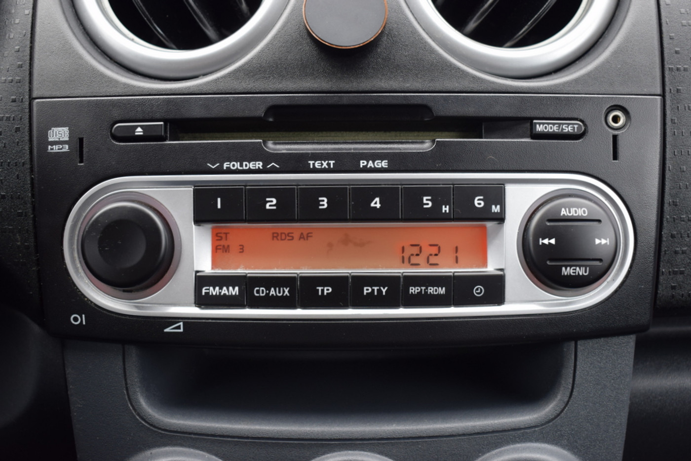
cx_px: 346
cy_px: 230
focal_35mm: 44
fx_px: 835
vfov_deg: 30.8
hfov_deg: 45.0
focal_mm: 29
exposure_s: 1/100
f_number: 5
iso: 400
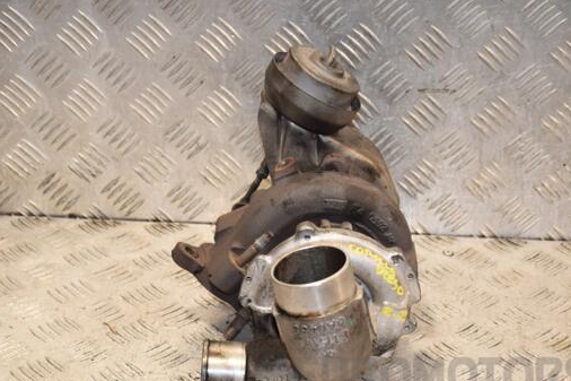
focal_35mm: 89
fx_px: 1411
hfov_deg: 22.9
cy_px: 224
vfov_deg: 15.3
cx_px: 274
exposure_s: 1/200
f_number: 6.3
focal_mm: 50
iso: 800
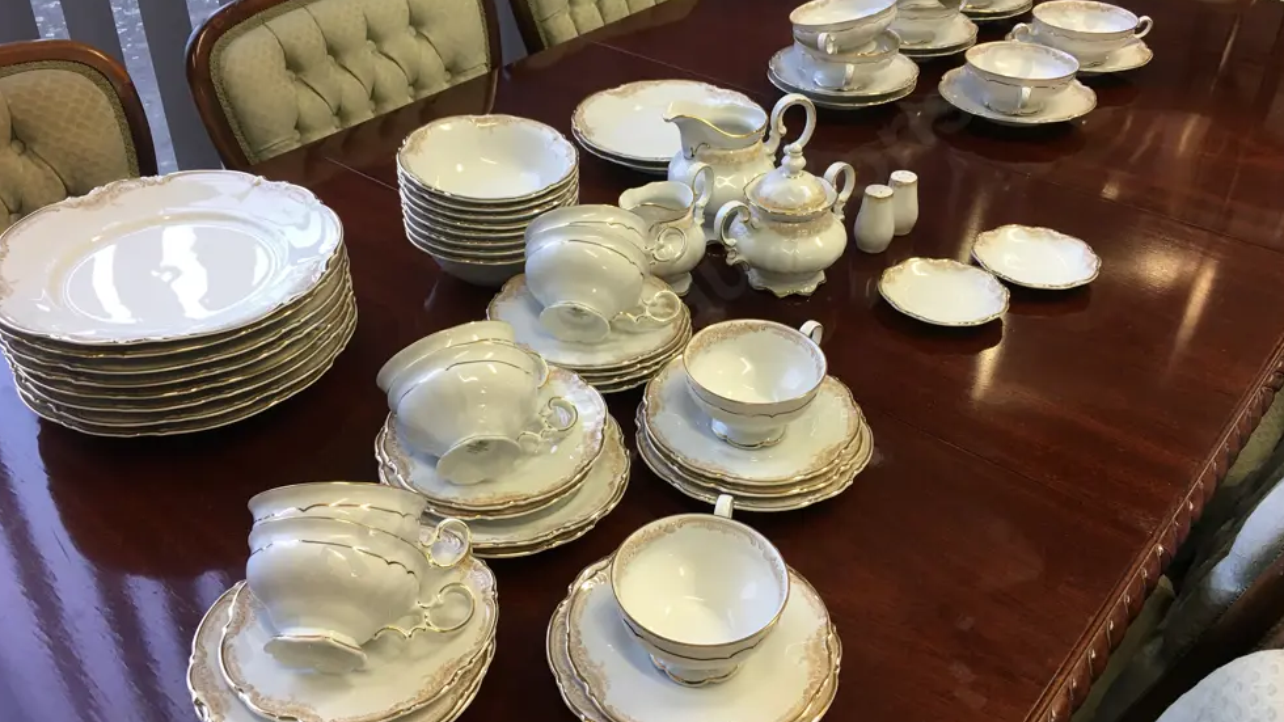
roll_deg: -1.3
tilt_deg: -33.2
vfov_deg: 35.6
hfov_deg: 59.5
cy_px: 343
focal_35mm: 33
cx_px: 633
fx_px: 1123
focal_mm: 4.15
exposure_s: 1/33
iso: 50
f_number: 2.2
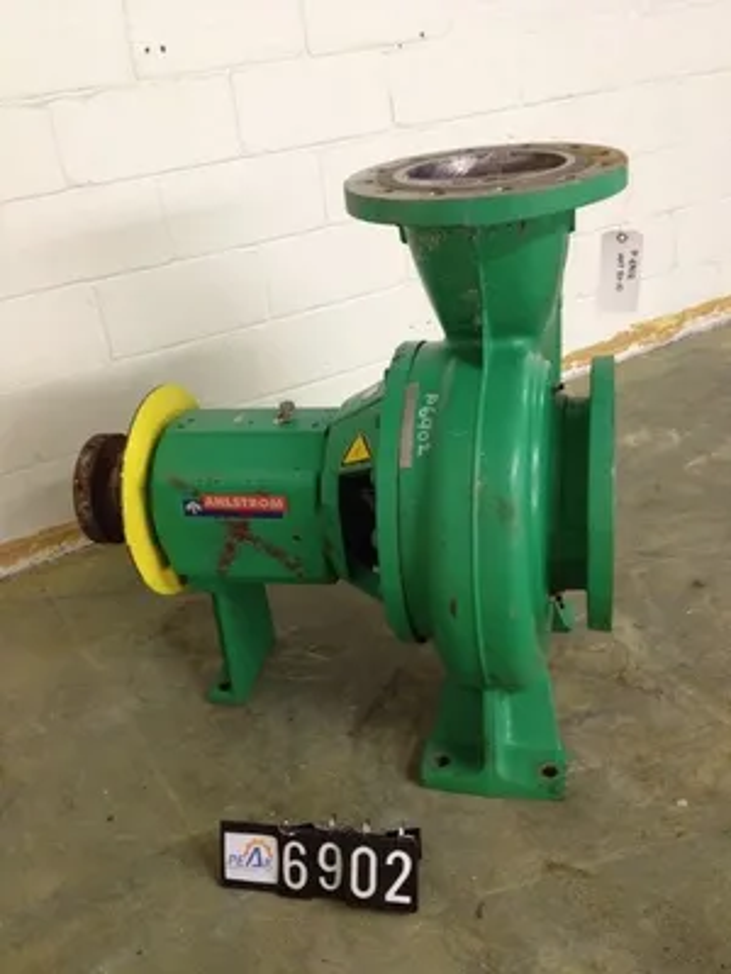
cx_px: 366
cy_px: 487
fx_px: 985
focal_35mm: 35
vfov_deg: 52.6
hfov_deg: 40.7
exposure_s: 1/20
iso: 250
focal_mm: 4.28
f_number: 2.4
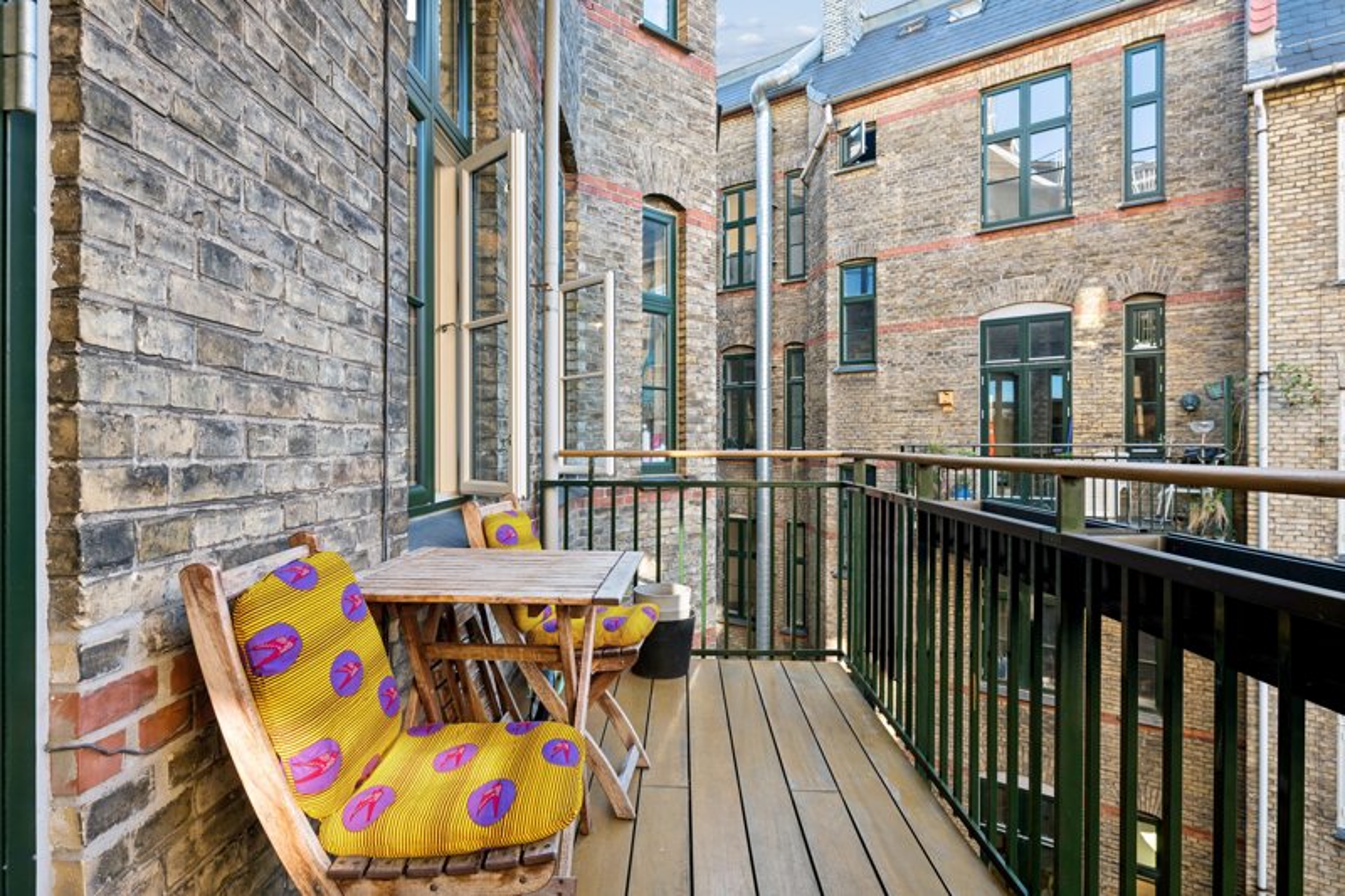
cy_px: 448
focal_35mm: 20
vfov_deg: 61.9
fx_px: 747
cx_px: 672
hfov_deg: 84.0
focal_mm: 20
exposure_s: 1/15
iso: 160
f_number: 10
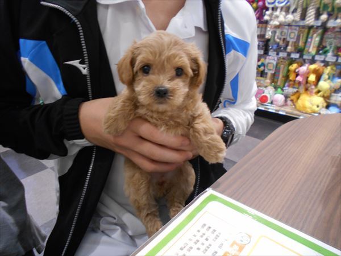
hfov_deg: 67.3
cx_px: 170
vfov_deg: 53.1
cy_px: 128
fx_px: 256
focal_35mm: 26
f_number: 3.2
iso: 320
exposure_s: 1/30
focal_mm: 4.6
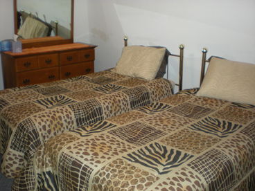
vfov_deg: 37.7
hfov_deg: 49.0
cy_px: 96
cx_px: 128
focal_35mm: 38
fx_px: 280
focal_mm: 6.3
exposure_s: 1/60
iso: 238
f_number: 3.1
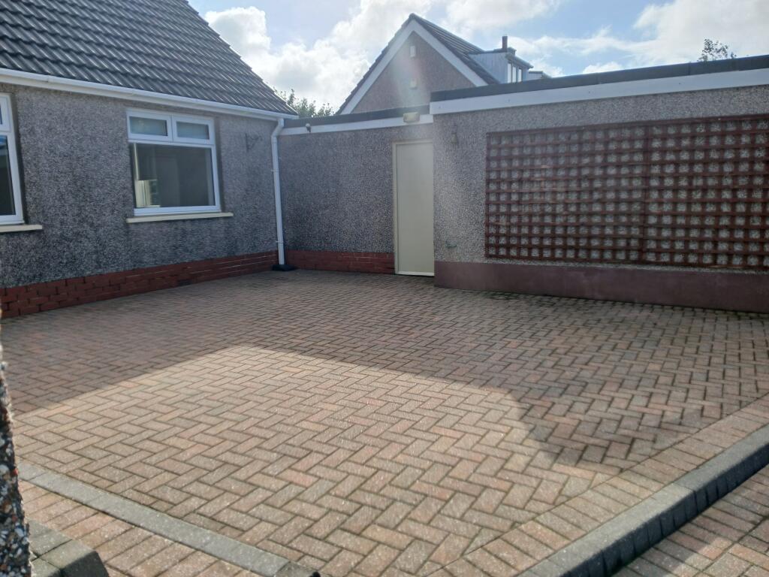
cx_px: 384
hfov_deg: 67.3
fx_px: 578
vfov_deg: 53.1
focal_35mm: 26
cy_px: 288
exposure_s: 1/485
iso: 20
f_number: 1.8
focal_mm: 3.98
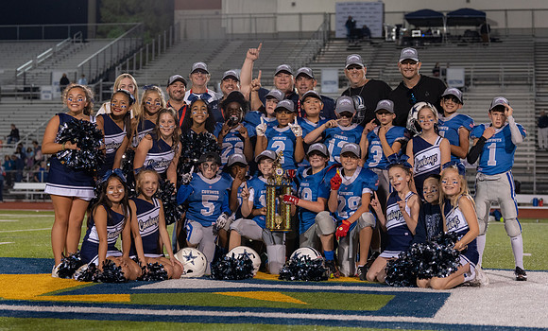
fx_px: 1210
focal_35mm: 82
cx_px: 263
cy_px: 157
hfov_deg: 25.5
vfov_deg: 15.6
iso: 2000
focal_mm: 70
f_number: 3.2
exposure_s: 1/320
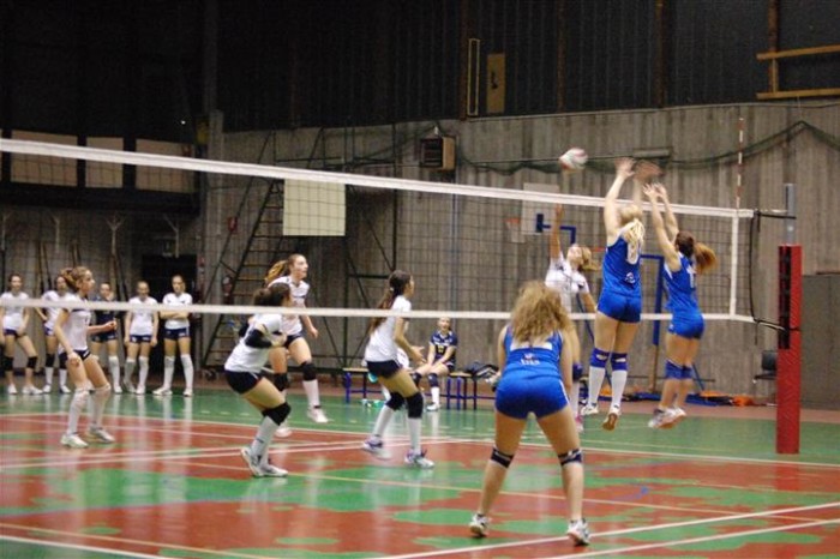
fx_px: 1924
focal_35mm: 82
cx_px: 420
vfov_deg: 16.5
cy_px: 280
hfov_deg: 24.6
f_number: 4
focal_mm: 55
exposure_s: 1/30
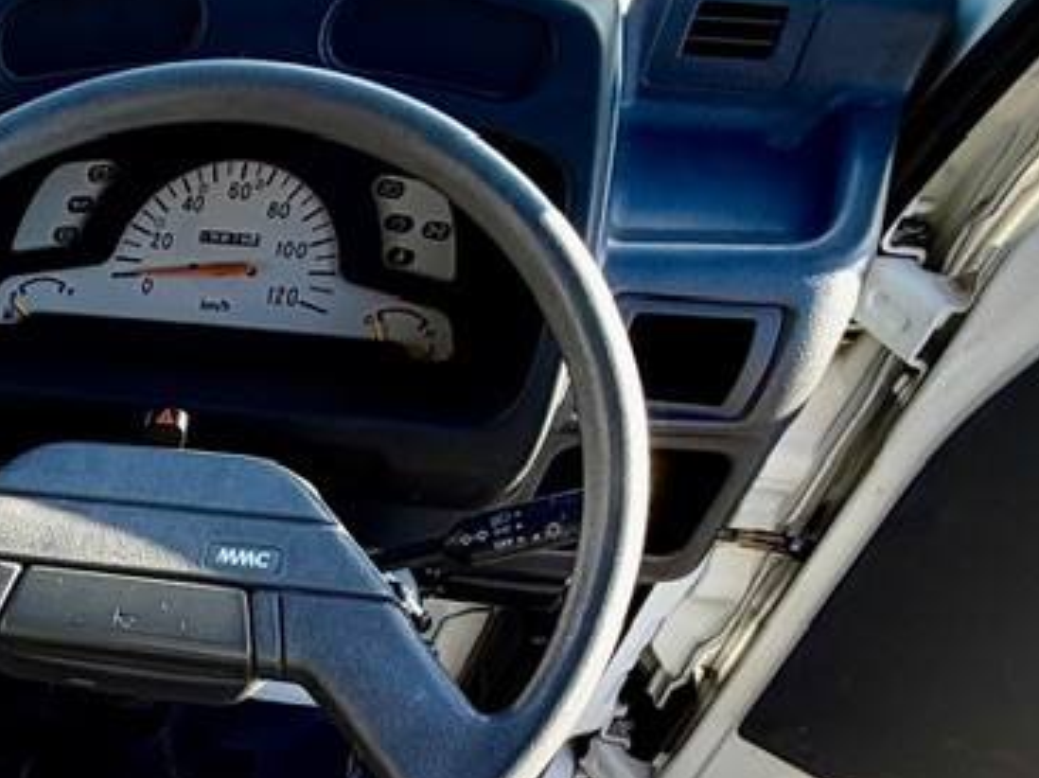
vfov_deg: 25.4
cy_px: 1022
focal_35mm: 49
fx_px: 1470
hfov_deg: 30.8
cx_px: -301
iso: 40
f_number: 2.2
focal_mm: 2.22
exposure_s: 1/219
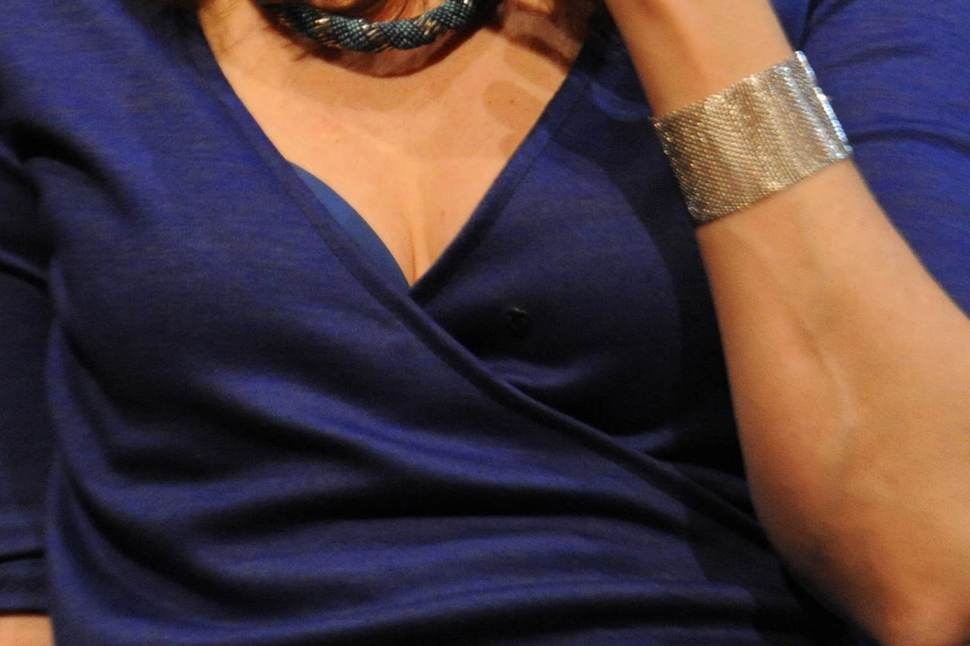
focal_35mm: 551
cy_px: -228
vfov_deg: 2.5
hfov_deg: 3.7
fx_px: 14836
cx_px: 499
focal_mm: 195
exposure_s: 1/800
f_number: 2.8
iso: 3200
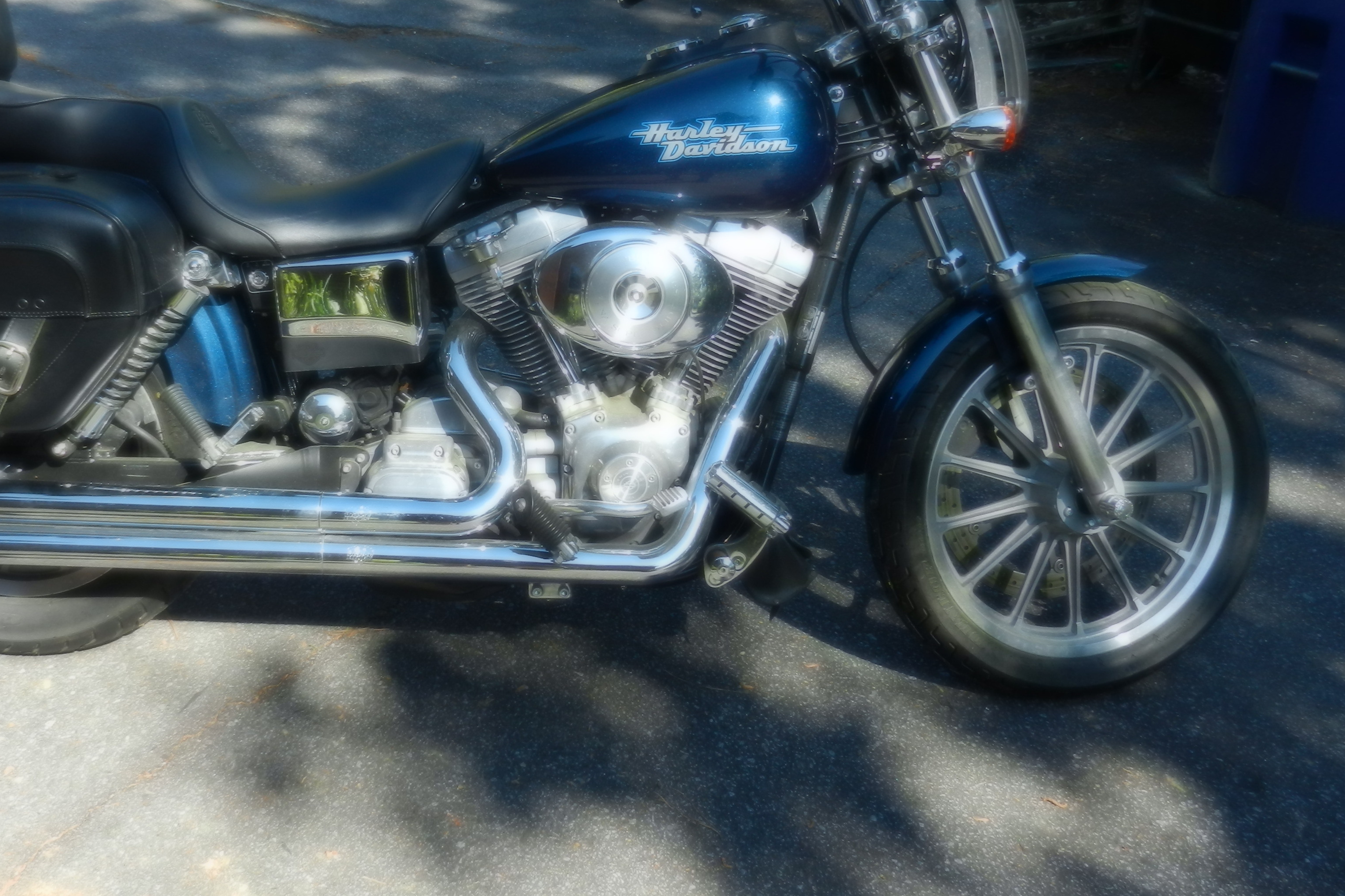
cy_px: 352
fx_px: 1270
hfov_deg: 55.2
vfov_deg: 38.7
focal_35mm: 34
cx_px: 515
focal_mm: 4.5
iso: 160
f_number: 3.5
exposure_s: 1/640
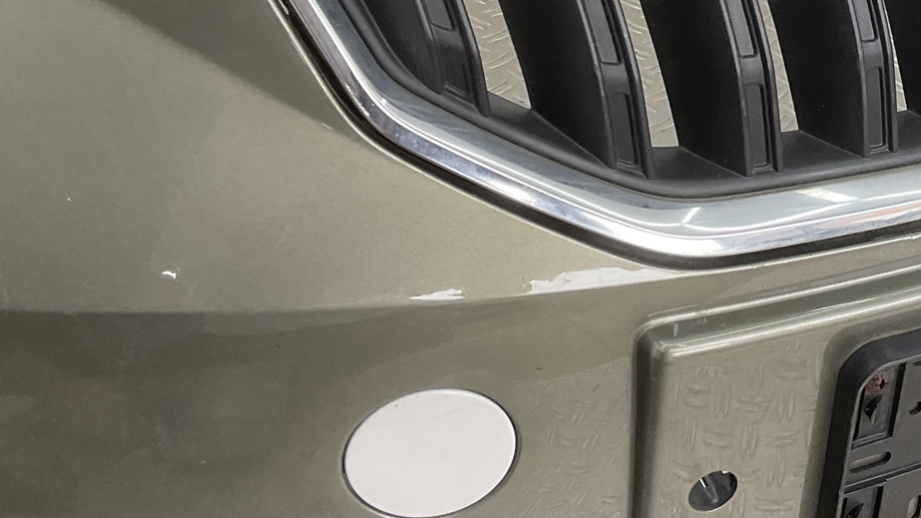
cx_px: 847
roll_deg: -10.4
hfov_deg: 29.2
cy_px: 52
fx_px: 1685
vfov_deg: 17.2
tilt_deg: -30.9
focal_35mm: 69
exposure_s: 1/100
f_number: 1.8
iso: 25
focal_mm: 3
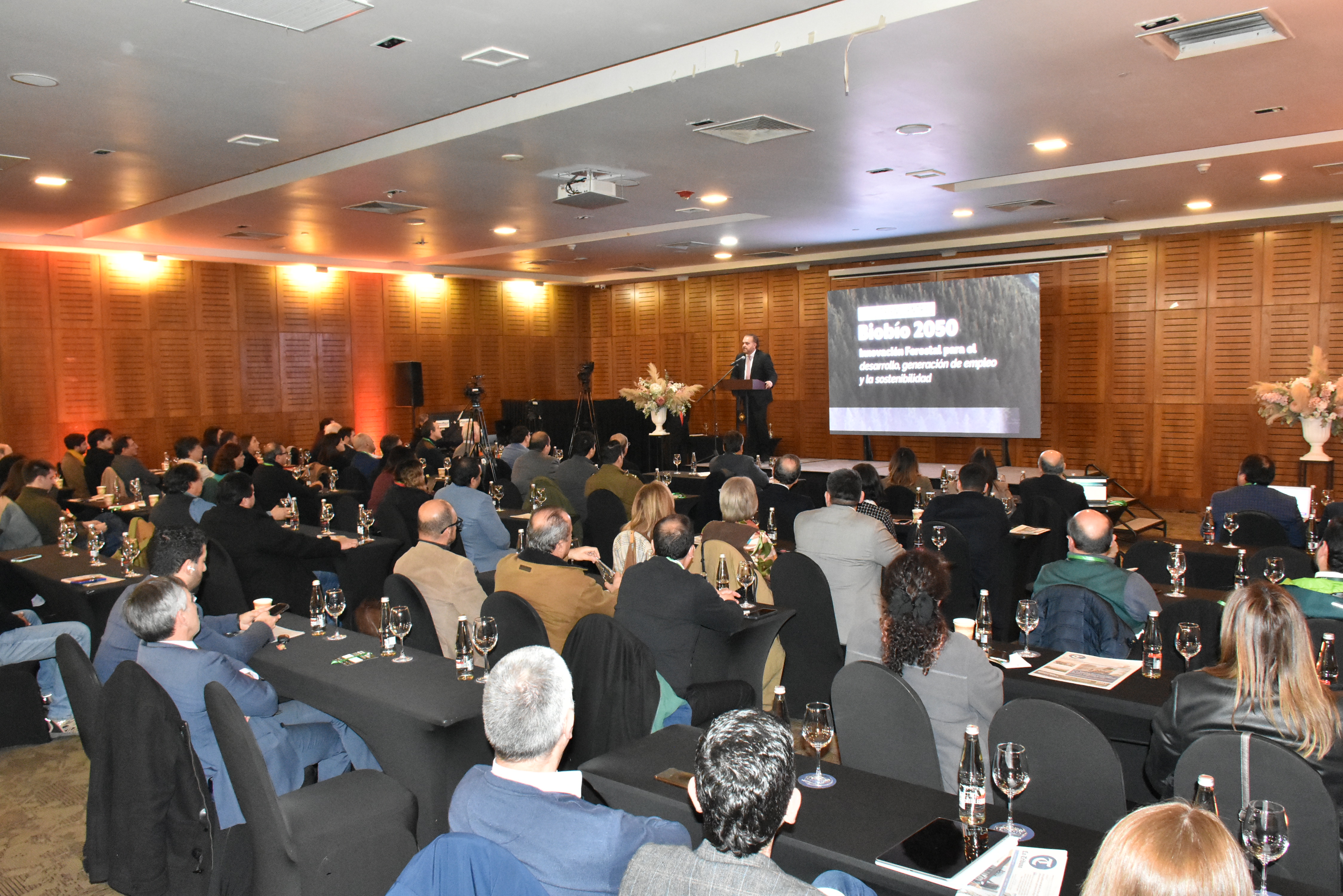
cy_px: 448
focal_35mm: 27
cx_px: 672
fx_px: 1007
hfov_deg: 67.4
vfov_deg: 48.0
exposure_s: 1/60
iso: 4500
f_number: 7.1
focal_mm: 18
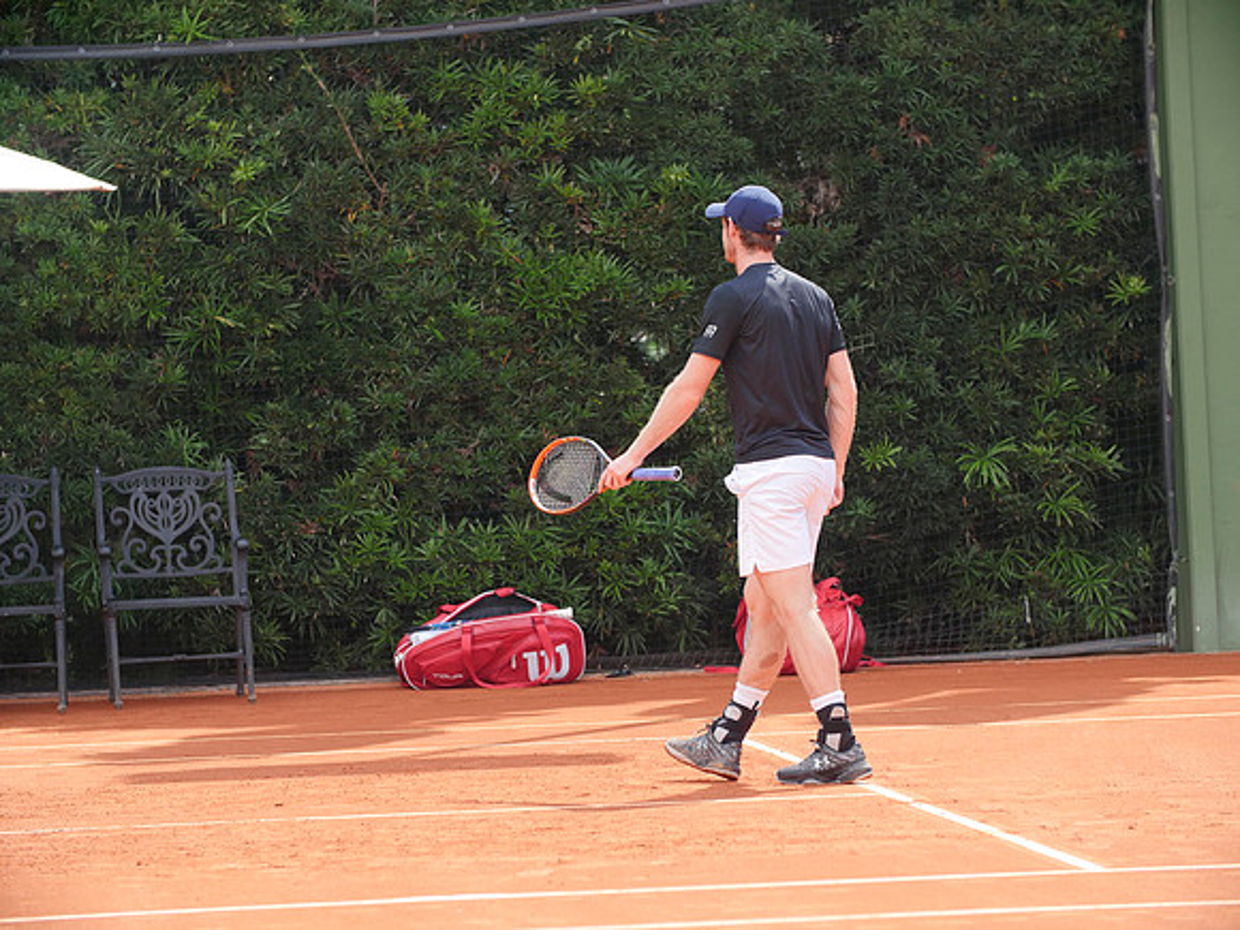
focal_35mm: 256
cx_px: 620
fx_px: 9170
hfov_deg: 7.7
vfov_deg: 5.8
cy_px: 465
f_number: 3.2
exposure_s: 1/1600
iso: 400
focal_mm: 128
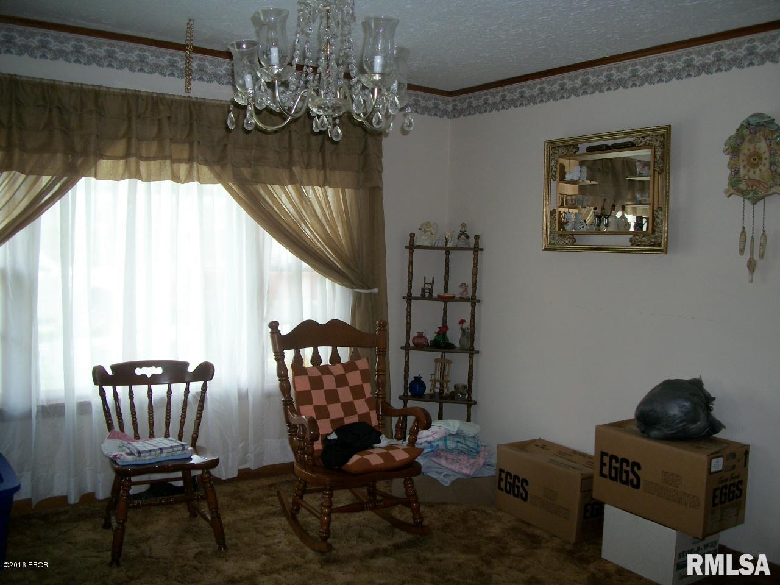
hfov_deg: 56.8
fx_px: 721
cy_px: 292
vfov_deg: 44.2
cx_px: 390
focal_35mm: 32
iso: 80
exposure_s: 1/60
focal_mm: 5.7
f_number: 2.9
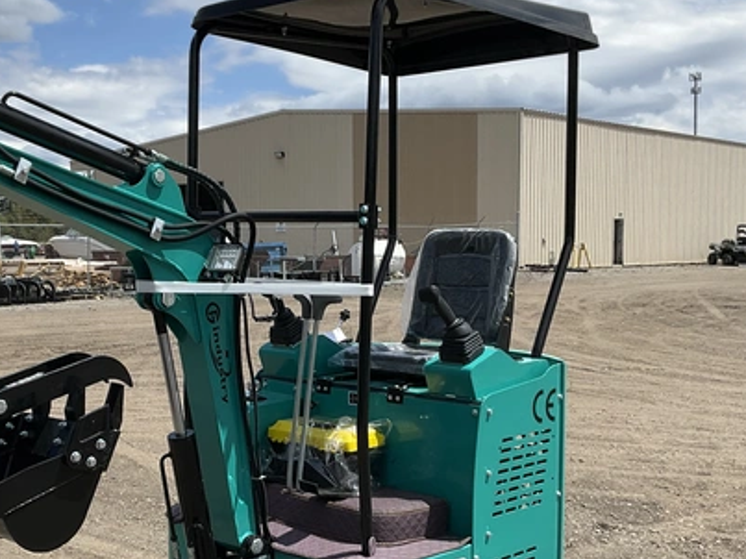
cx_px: 281
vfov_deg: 26.9
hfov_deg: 35.4
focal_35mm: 54
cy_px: 364
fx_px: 1163
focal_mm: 3
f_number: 1.8
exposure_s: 1/2320
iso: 25
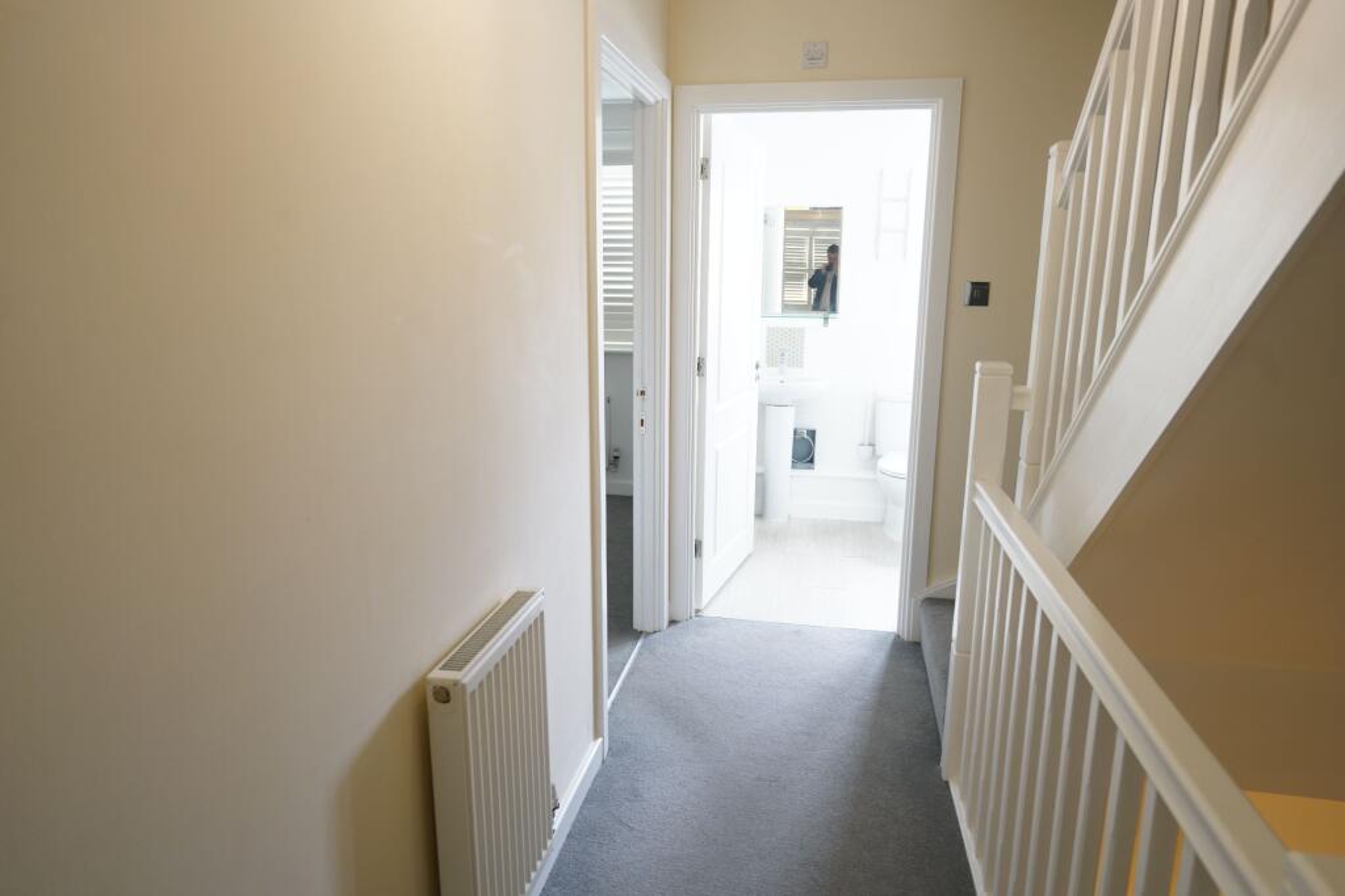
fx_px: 822
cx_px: 672
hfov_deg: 78.6
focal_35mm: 22
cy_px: 448
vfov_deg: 57.2
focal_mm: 22
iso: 400
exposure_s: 1/15
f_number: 4
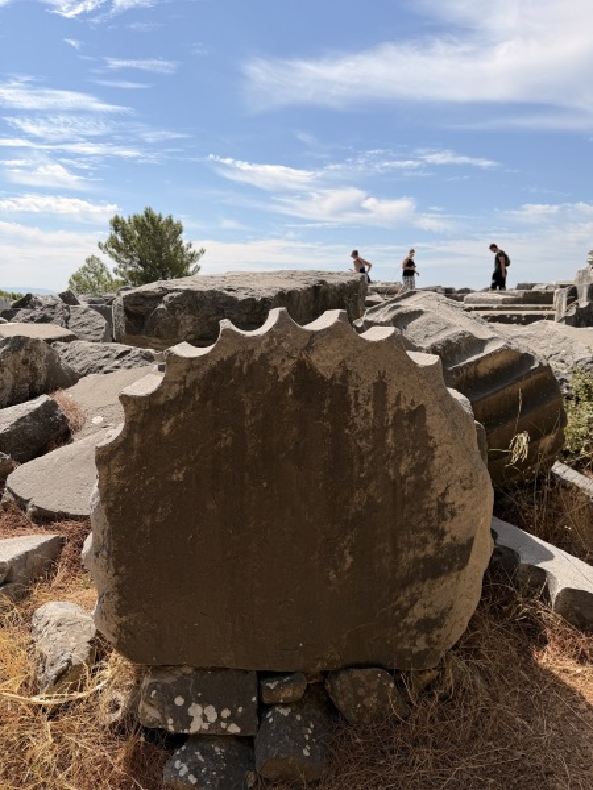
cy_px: 395
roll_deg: -1.2
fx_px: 548
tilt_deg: -9.9
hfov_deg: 56.8
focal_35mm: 24
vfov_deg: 71.6
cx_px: 296
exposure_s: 1/6711
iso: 80
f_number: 1.78
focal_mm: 6.76
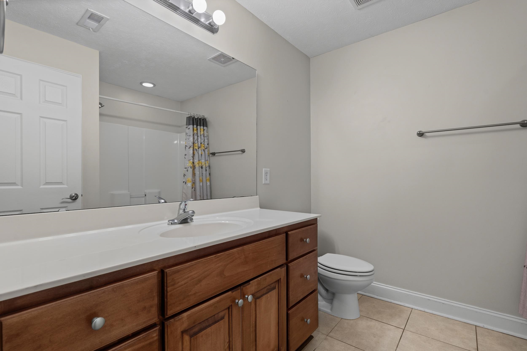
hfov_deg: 96.7
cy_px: 176
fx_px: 234
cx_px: 264
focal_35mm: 16
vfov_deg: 73.8
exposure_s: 1/15
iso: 800
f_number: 8
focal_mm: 16
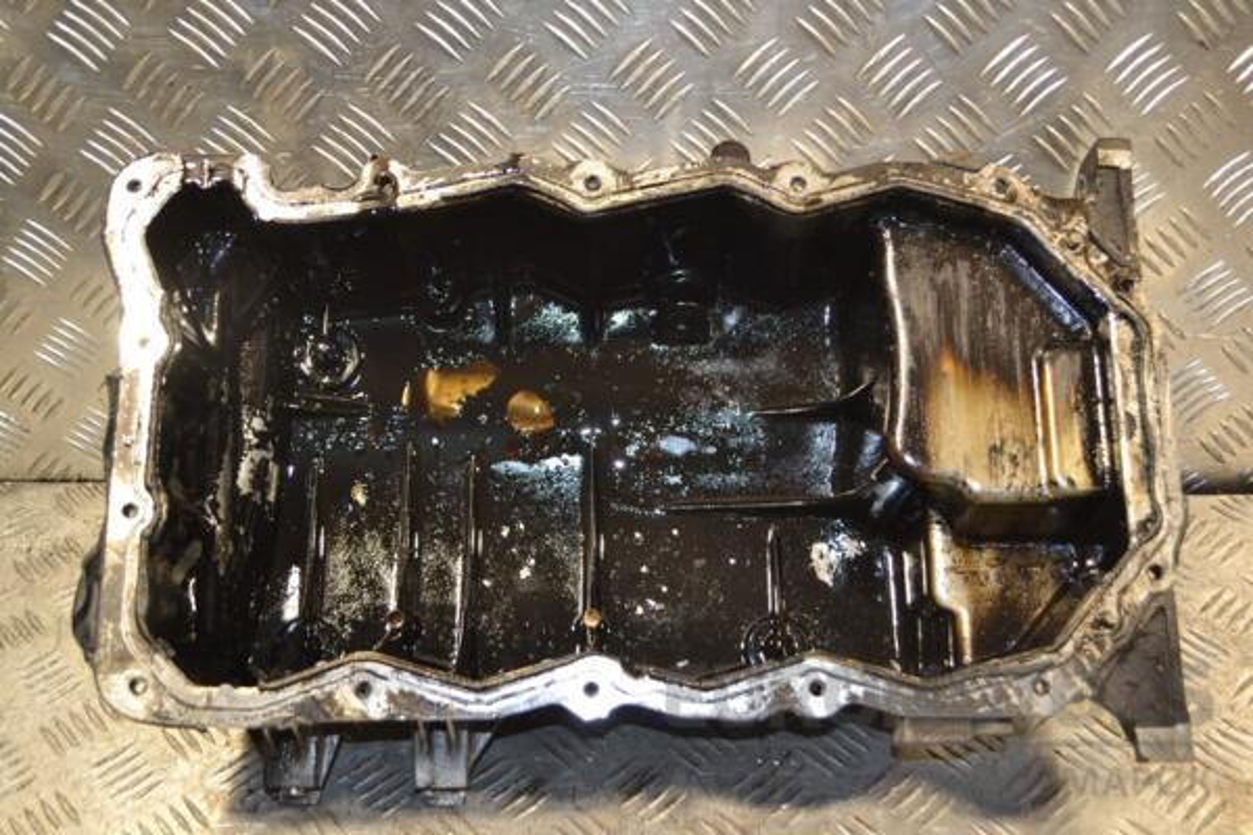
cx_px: 626
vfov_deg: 34.2
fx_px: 1357
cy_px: 418
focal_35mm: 39
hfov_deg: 49.6
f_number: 4.2
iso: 400
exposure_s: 1/60
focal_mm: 26
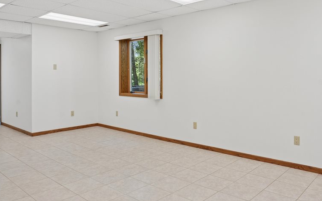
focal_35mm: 31
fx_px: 272
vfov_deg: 40.4
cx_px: 171
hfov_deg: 61.2
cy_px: 79
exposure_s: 1/80
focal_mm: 18
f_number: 9
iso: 400
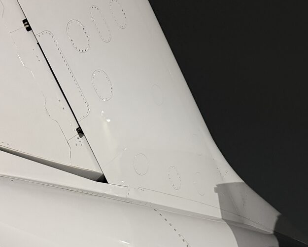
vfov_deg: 25.1
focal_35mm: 60
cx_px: 209
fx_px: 547
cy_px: 188
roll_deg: -0.4
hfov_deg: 31.2
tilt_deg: +15.1
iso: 800
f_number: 1.78
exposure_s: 1/30
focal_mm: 6.76
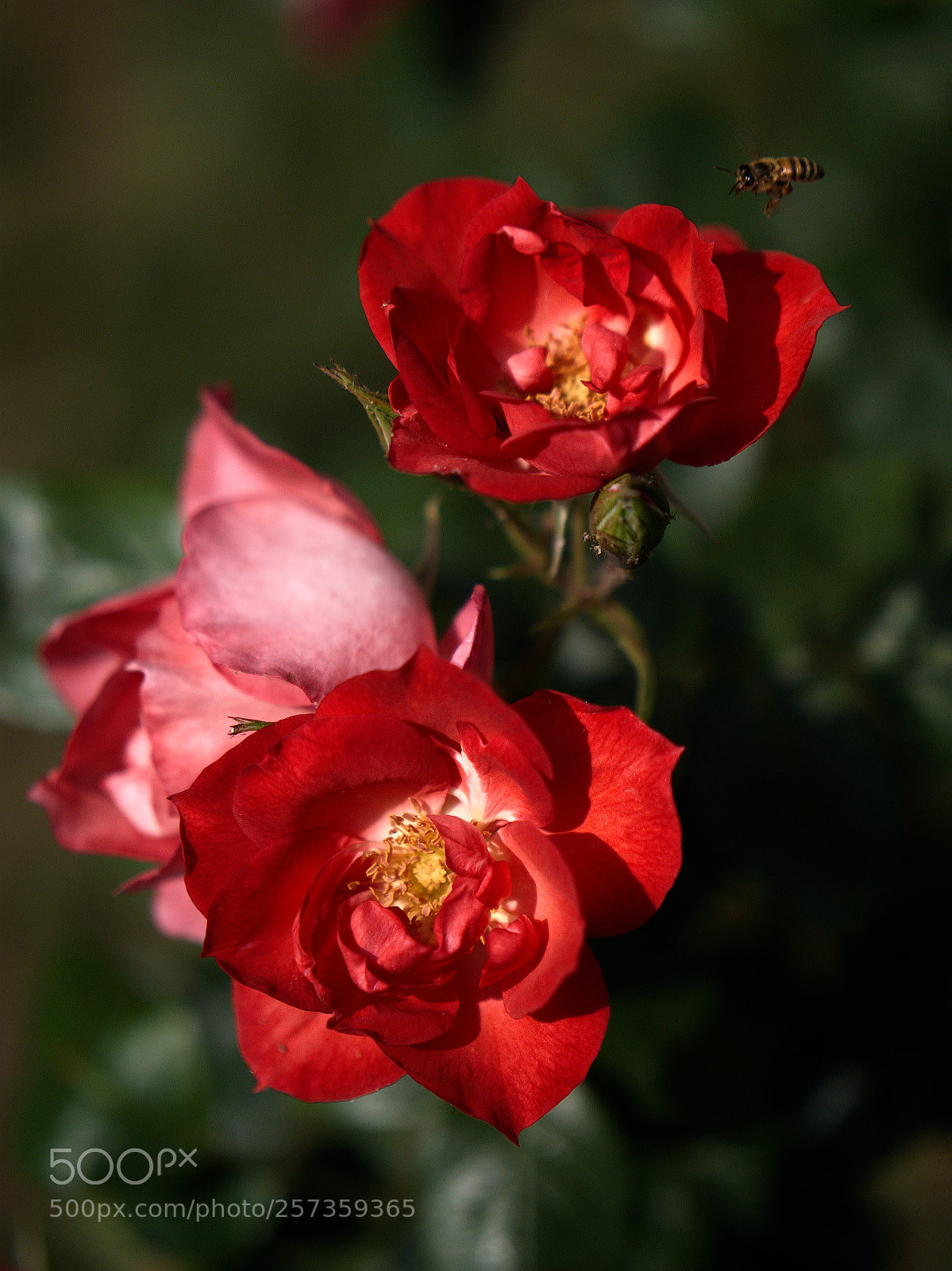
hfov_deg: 17.2
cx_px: 476
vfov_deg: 22.8
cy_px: 636
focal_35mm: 86
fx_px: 3155
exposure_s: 1/3200
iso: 125
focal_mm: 43
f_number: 1.2
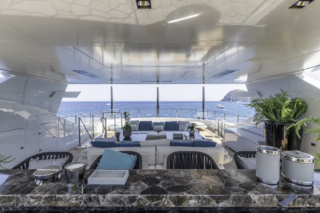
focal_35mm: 17
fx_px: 151
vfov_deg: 70.4
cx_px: 160
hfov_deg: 93.3
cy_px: 106
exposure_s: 1/80
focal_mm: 17
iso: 250
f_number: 16
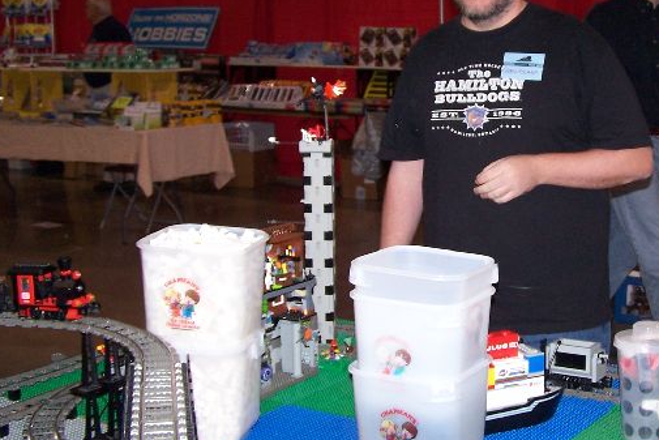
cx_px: 484
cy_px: 151
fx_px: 1135
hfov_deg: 31.9
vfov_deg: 21.8
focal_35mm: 62
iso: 140
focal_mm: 6.3
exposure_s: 1/60
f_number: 2.8
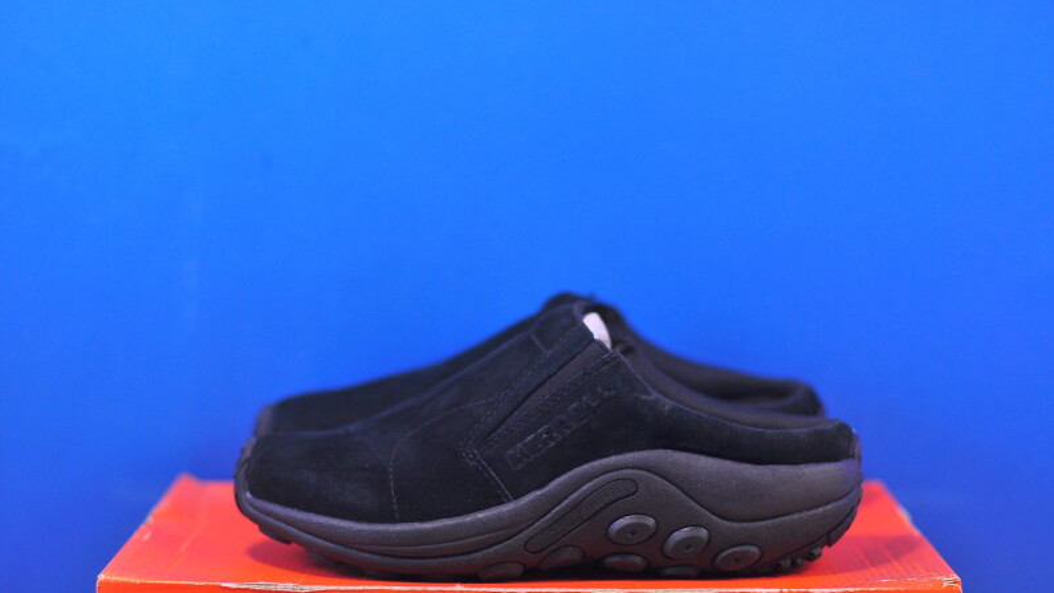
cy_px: 302
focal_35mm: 79
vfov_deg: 15.3
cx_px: 528
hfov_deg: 26.9
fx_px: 2208
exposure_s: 1/320
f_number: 2.2
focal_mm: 50
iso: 250
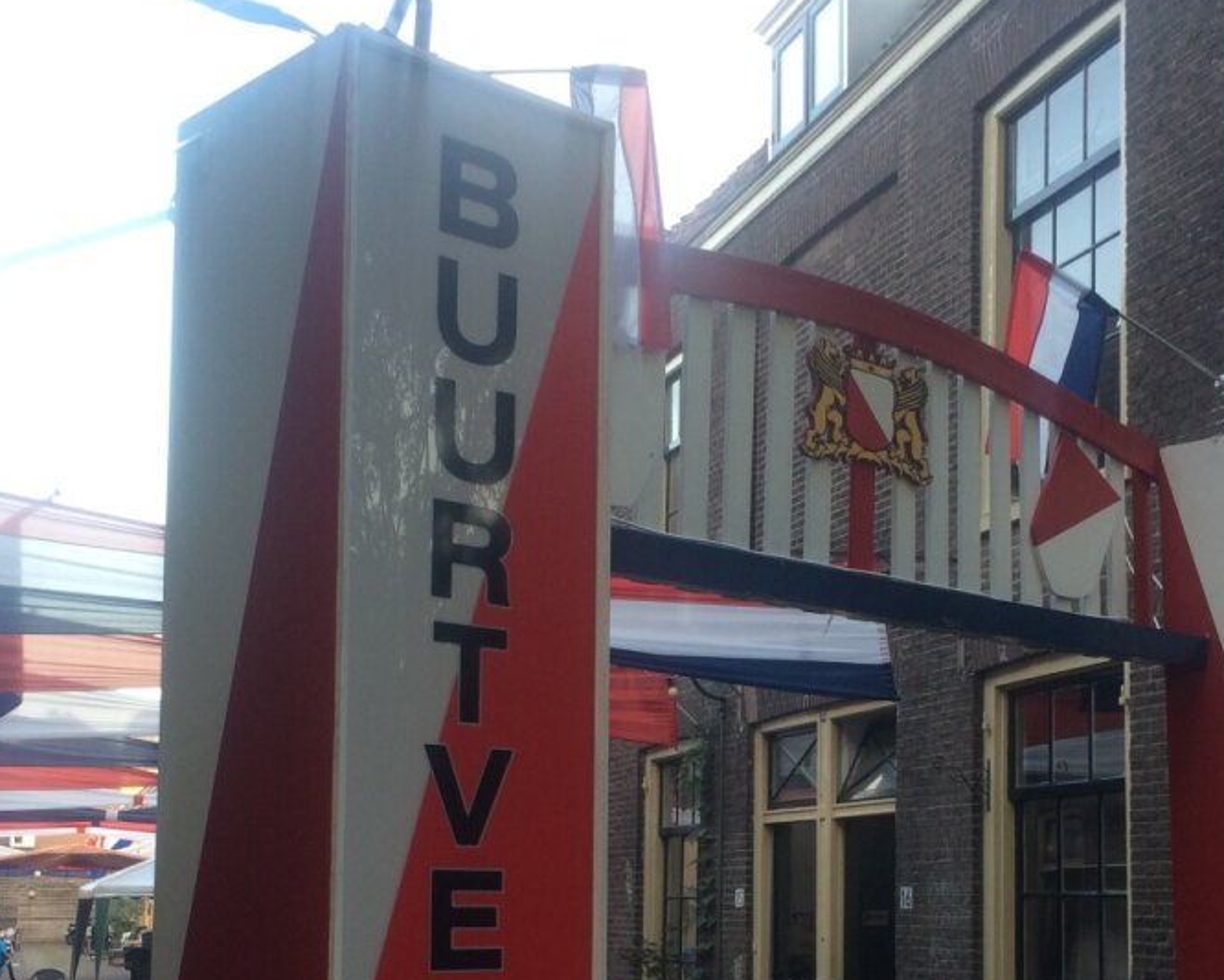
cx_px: 671
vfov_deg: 29.2
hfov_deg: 36.6
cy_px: 745
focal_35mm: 51
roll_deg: -0.5
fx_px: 1848
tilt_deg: +4.2
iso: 40
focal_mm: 4.15
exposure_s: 1/50
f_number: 2.2
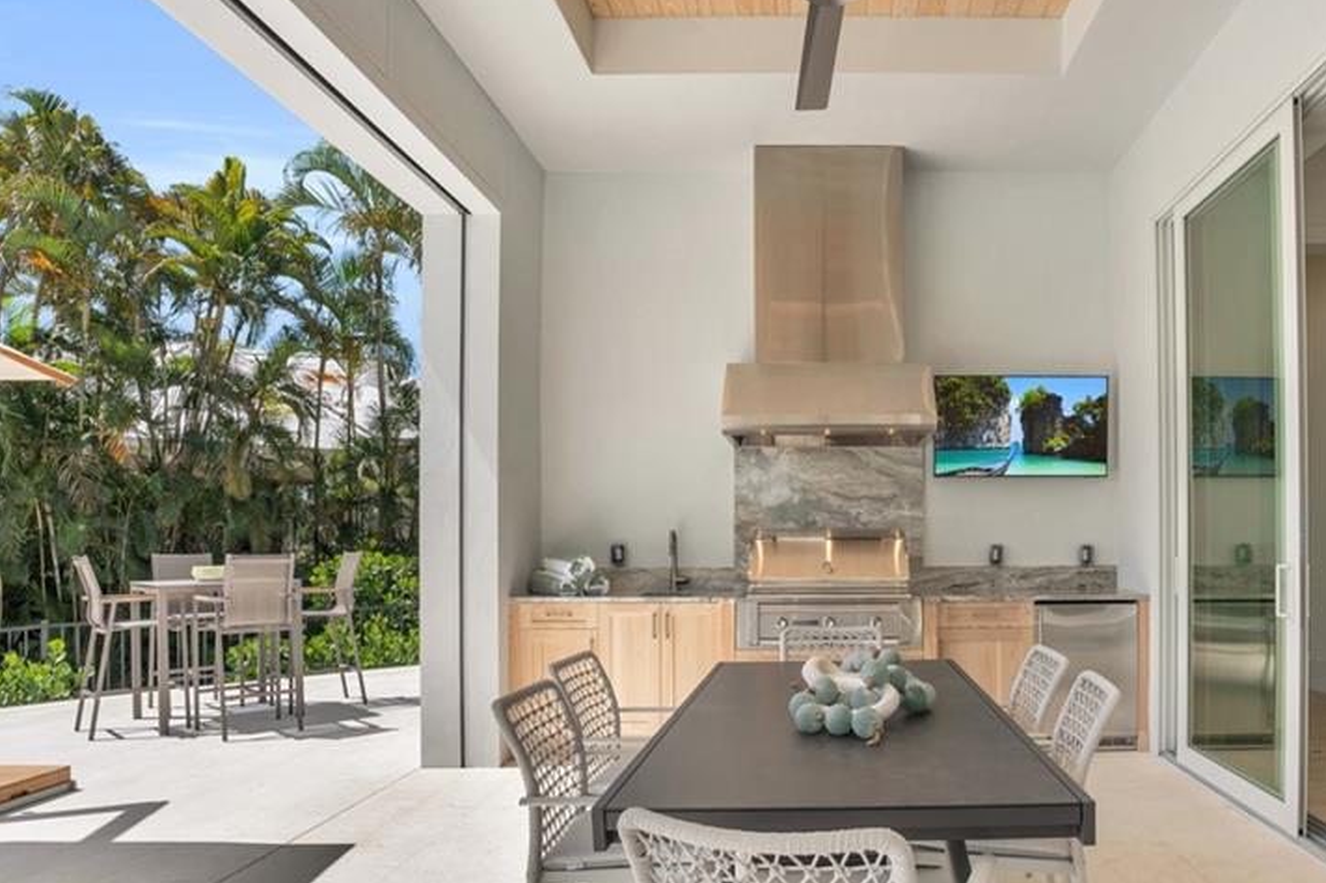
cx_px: 831
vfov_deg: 54.6
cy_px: 536
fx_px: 847
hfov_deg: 74.8
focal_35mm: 23
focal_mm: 16
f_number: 9
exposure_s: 1/320
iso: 200
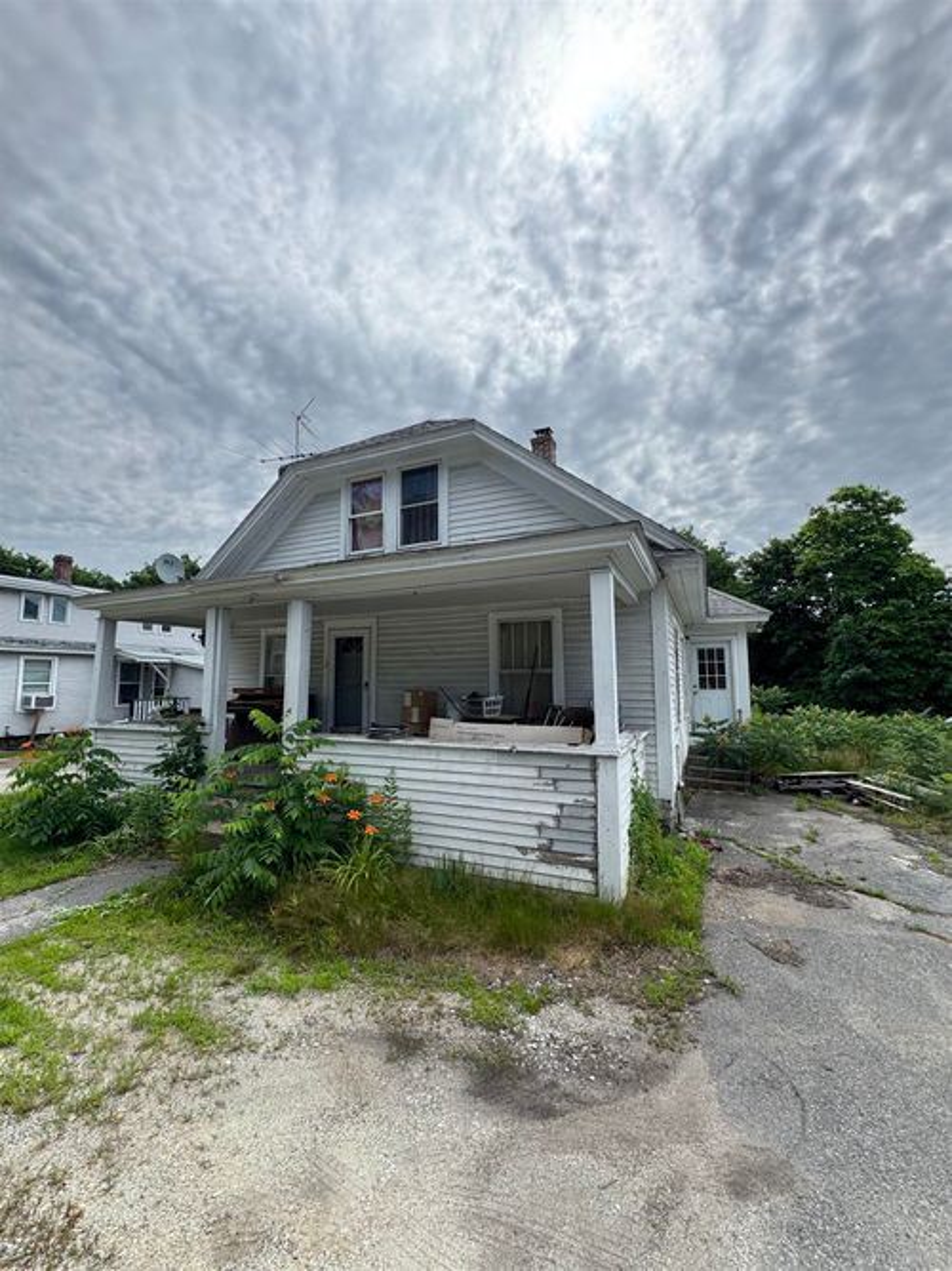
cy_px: 636
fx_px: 514
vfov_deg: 102.1
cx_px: 476
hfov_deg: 85.7
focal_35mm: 14
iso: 50
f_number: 2.2
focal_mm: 2.22
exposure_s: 1/1048
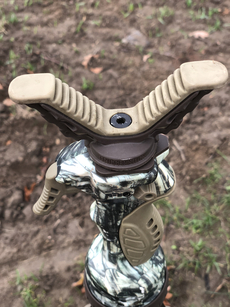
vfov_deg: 36.8
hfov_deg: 28.0
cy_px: 154
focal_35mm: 52
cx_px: 115
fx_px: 461
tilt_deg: -47.4
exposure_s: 1/60
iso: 25
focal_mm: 6
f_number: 2.4
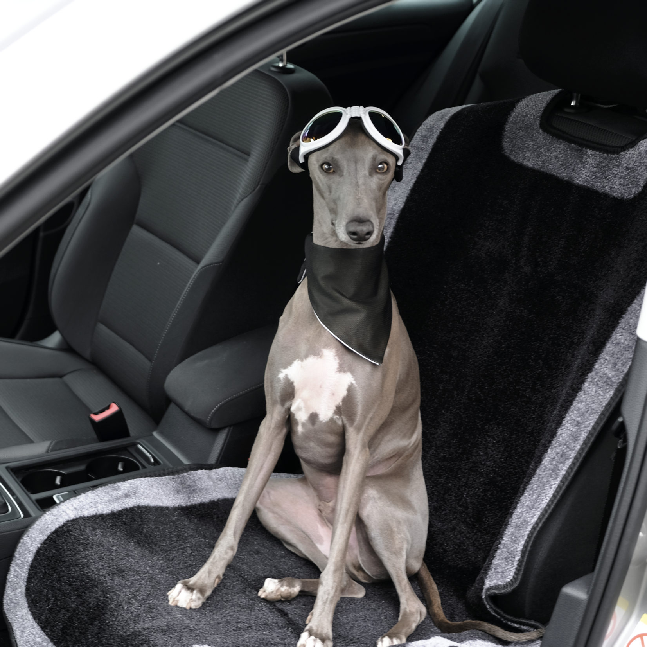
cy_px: 385
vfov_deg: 33.9
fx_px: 1057
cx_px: 331
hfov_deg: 34.0
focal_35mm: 50
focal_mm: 25.4
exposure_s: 1/25
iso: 200
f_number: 3.2
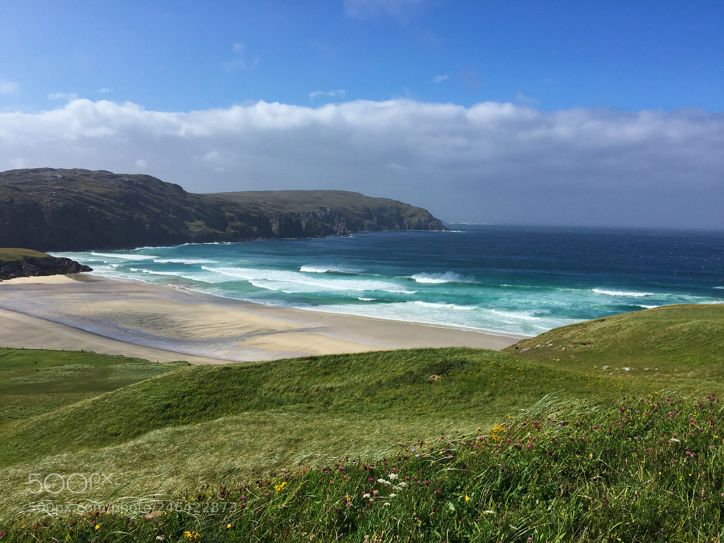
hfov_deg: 61.7
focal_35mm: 29
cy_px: 272
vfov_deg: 48.2
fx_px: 607
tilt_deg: -5.0
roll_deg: -3.2
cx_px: 362
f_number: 2.2
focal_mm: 4.15
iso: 32
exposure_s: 1/2825
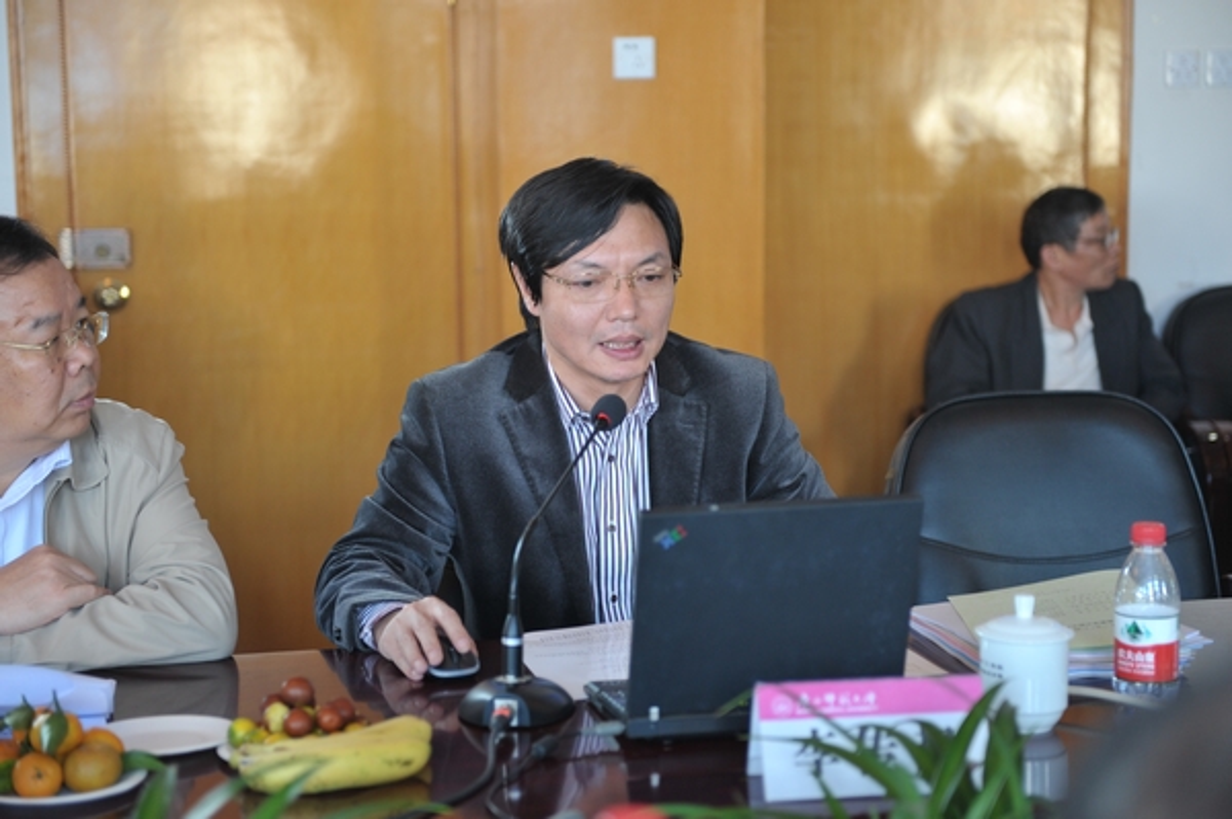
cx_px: 616
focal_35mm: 70
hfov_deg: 28.9
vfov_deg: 19.4
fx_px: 2394
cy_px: 410
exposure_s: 1/125
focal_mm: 70
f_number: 2.8
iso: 800
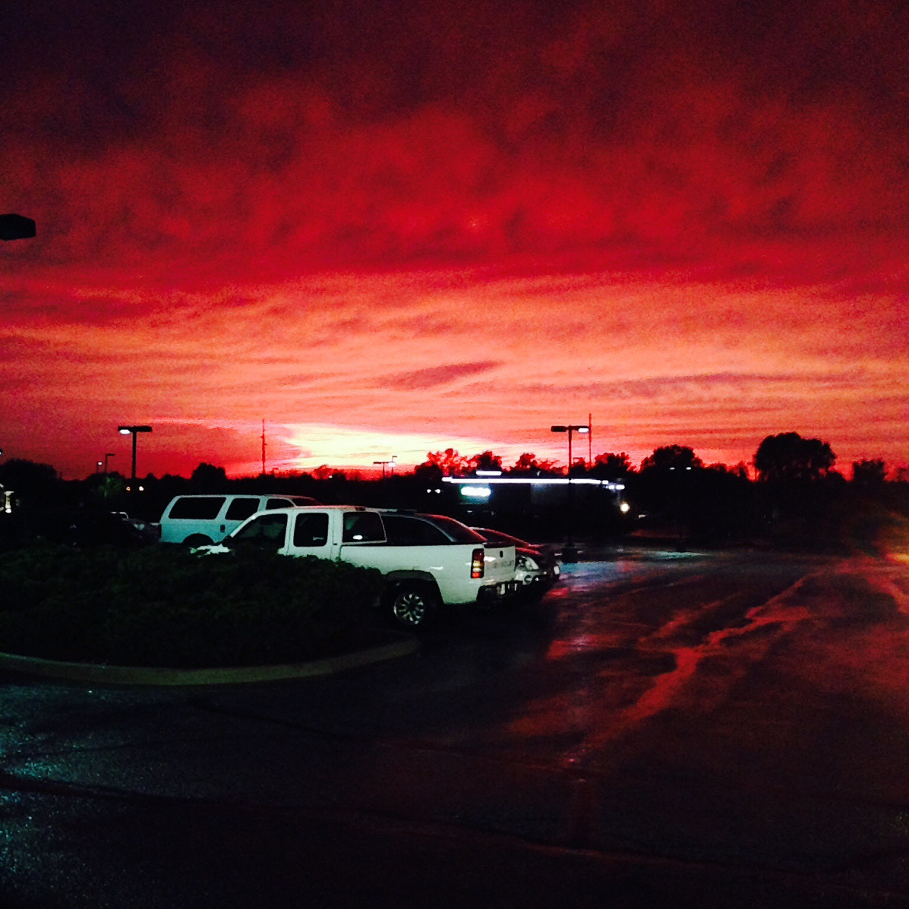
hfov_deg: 22.2
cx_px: 454
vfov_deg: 22.2
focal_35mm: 78
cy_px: 450
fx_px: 2317
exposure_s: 1/20
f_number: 2.4
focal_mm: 4.12
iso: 640
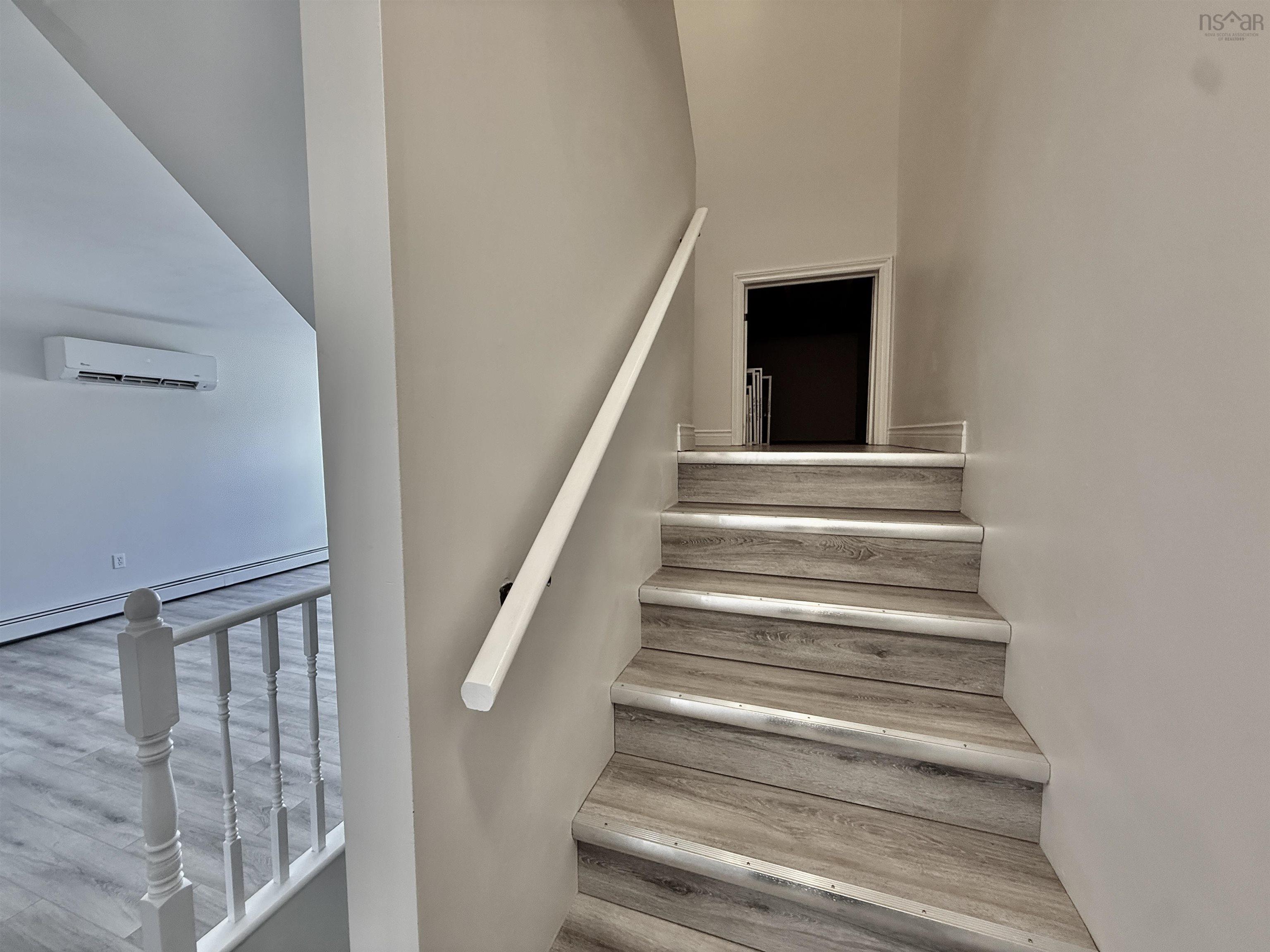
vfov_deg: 85.7
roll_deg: -0.5
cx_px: 635
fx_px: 514
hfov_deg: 102.1
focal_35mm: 14
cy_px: 476
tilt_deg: -4.3
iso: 160
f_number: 2.2
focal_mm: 2.22
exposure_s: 1/60
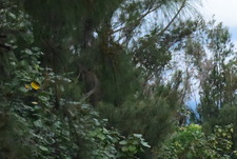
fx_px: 2236
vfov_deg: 4.1
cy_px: 248
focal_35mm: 339
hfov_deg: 6.0
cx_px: 308
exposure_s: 1/2500
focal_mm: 98
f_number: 13
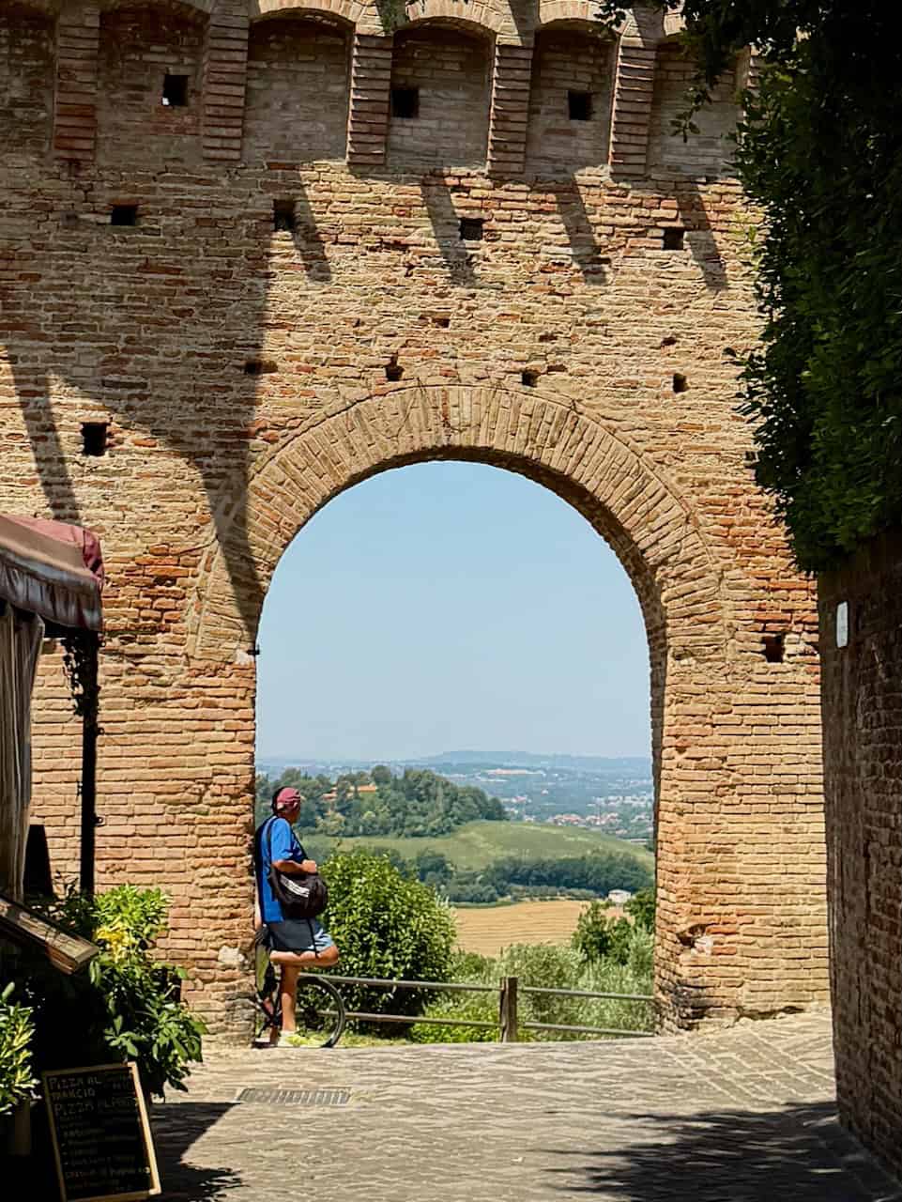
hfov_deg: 56.8
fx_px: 833
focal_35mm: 24
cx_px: 451
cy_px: 601
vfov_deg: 71.6
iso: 80
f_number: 1.8
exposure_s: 1/6173
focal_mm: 6.8
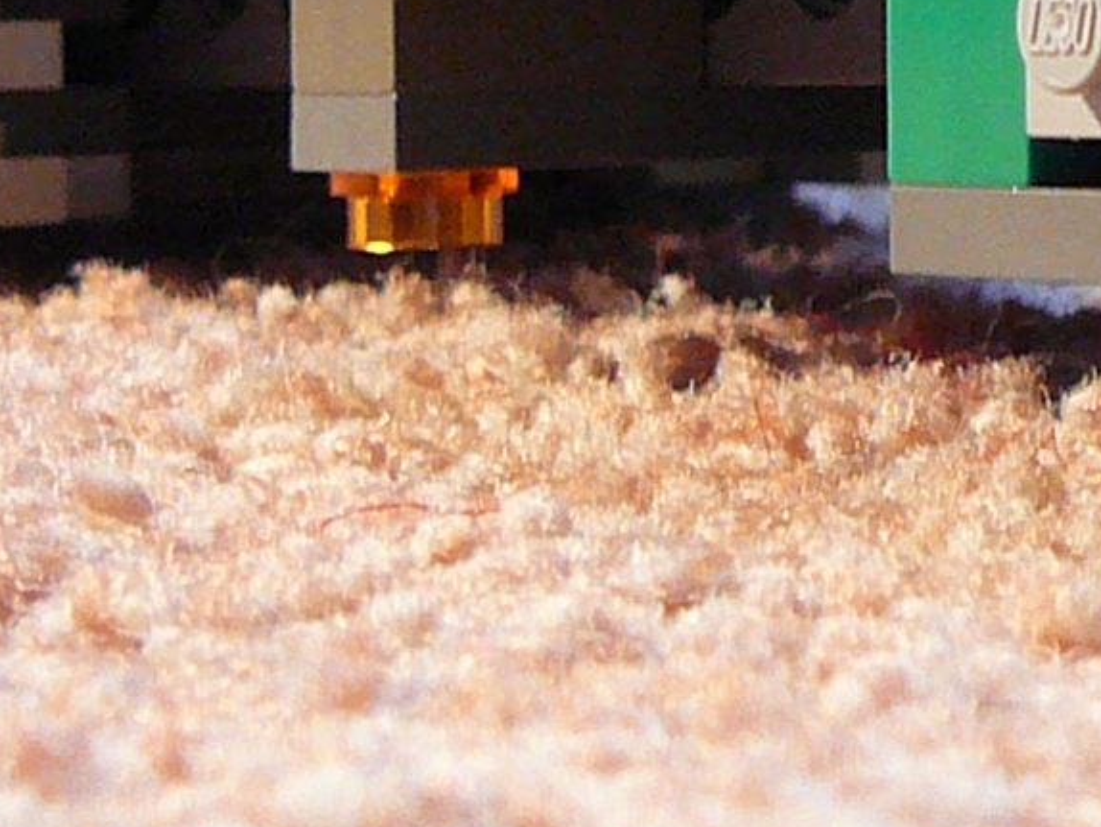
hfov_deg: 12.3
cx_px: 1394
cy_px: -71
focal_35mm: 156
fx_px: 4964
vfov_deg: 9.4
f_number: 2.8
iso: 200
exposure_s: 1/10
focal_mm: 5.2
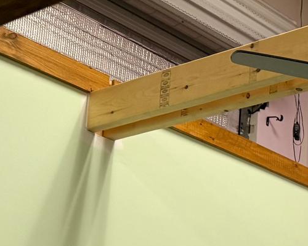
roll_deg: -2.1
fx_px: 875
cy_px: 451
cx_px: 551
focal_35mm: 96
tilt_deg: +2.5
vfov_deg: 14.1
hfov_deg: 16.7
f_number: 1.78
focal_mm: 6.76
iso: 160
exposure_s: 1/60
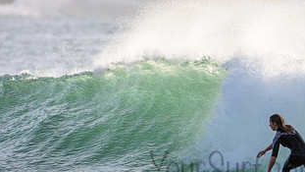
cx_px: 251
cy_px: 158
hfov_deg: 1.5
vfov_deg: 0.8
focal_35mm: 1466
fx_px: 11857
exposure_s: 1/2000
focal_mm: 500
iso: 450
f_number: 5.6
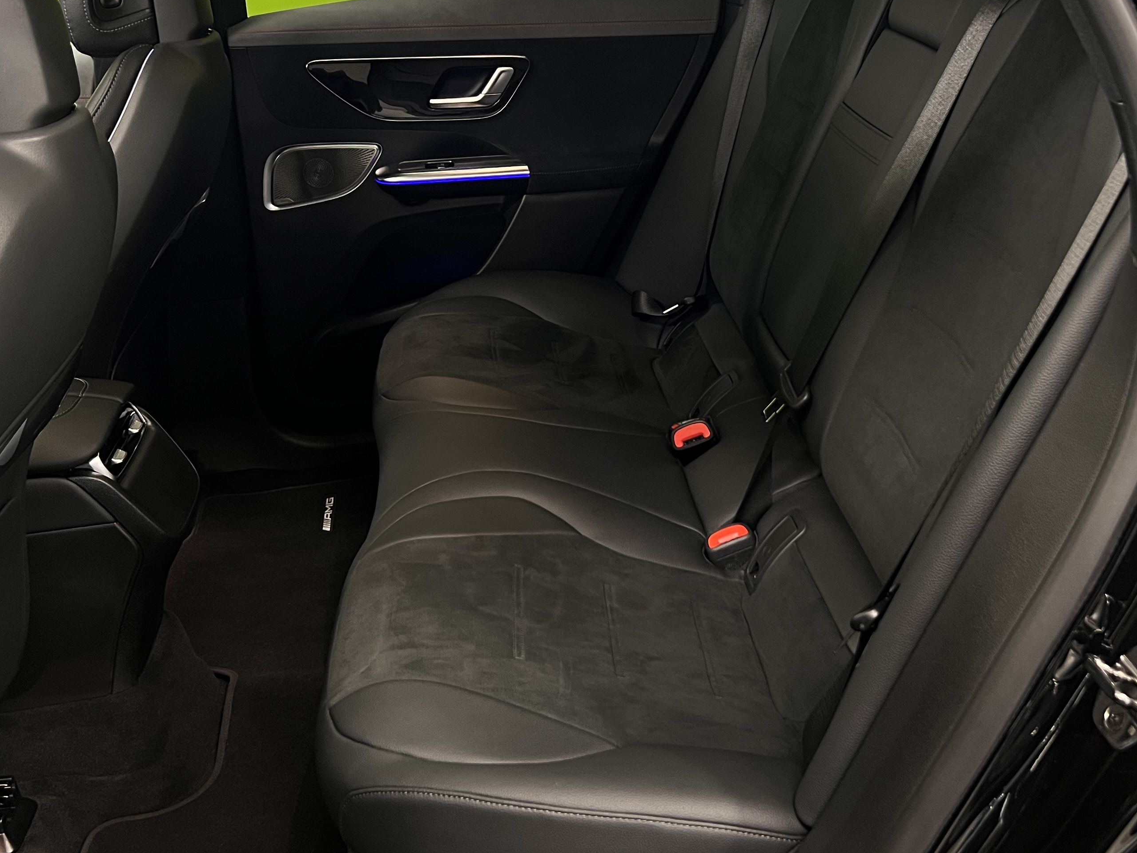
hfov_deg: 45.7
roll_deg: +5.6
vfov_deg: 34.9
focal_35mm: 41
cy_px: 311
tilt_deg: -20.8
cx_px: 626
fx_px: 1347
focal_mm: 5.7
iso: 500
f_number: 1.5
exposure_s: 1/50
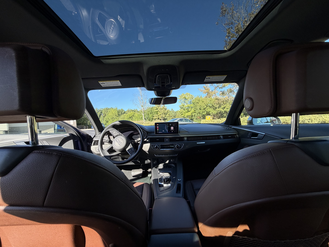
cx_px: 164
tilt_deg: +1.0
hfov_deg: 102.1
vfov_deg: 85.7
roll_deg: +5.1
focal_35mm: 14
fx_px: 133
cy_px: 124
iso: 50
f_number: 2.2
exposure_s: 1/502
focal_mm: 2.22
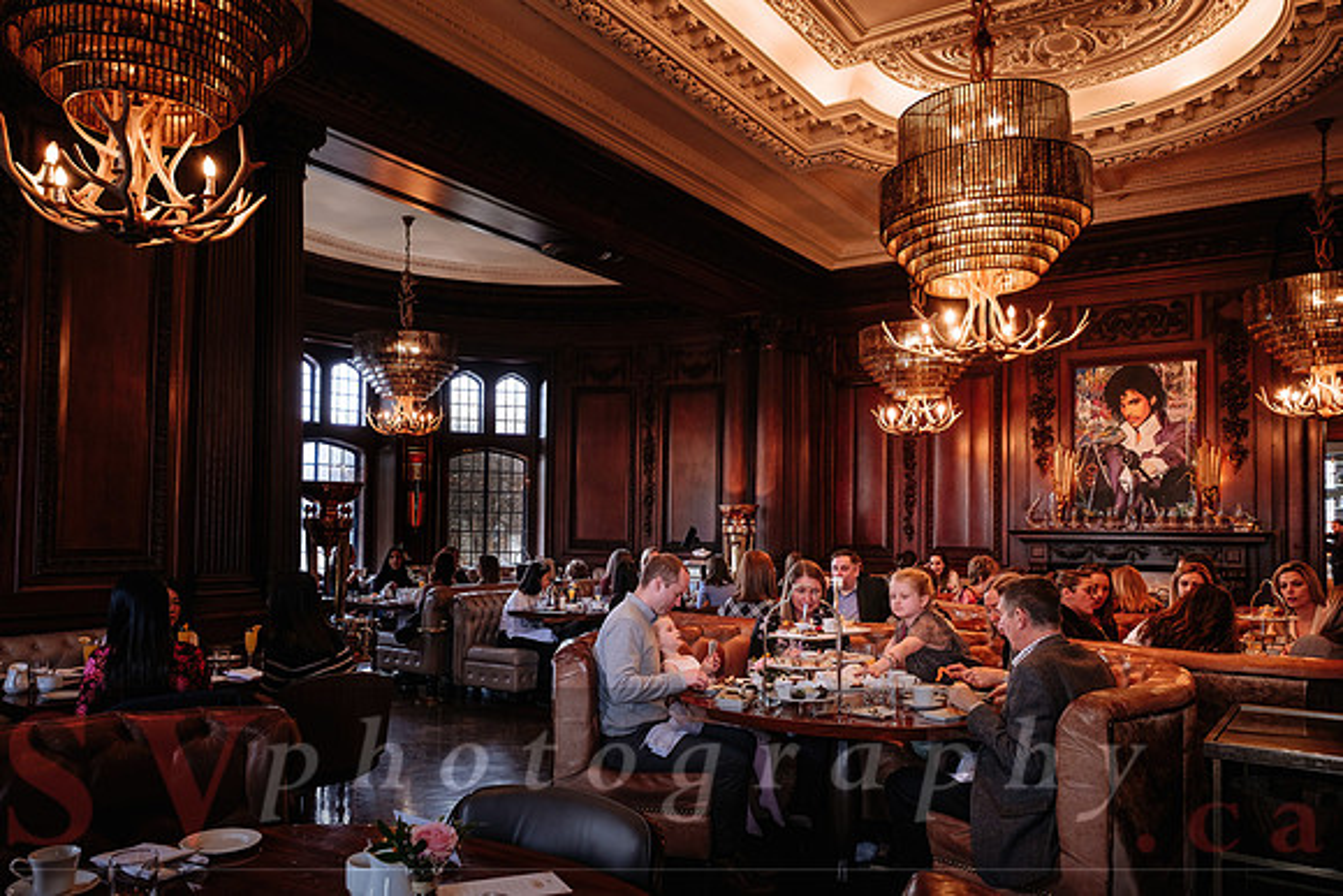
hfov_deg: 68.8
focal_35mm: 26
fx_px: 978
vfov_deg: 49.2
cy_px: 489
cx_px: 610
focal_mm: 16
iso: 200
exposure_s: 1/50
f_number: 3.2
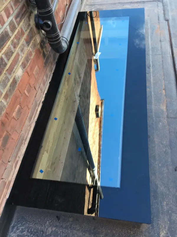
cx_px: 88
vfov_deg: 61.7
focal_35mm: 29
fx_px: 198
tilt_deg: -52.7
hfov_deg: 48.2
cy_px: 118
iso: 32
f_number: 2.2
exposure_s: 1/100
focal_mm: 4.15
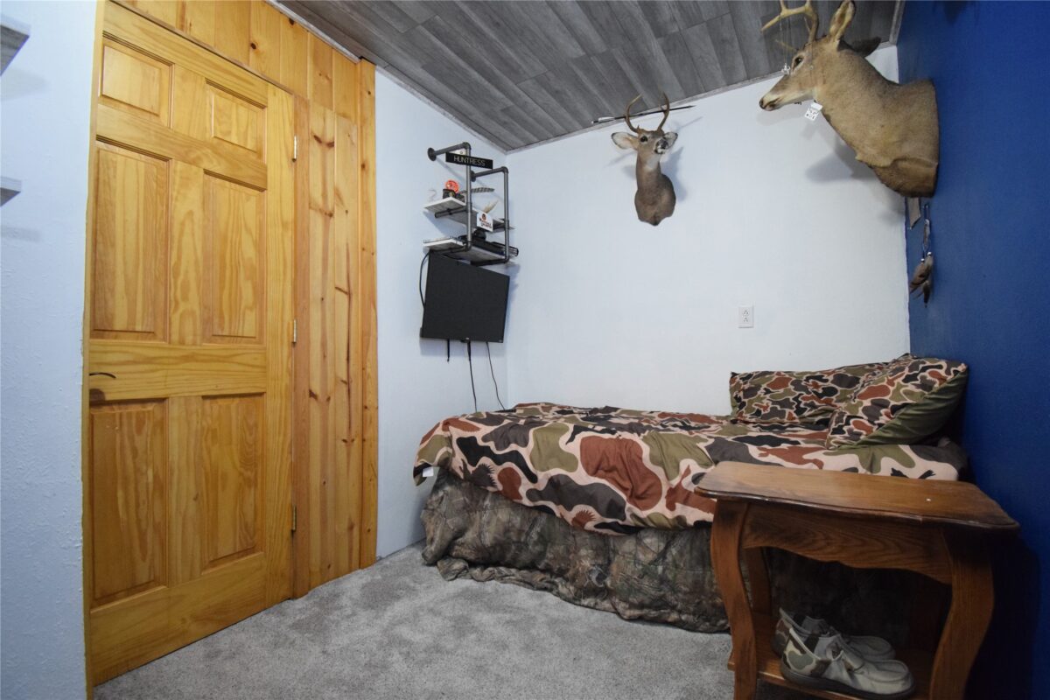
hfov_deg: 100.4
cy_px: 350
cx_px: 525
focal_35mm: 15
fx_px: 437
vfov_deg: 77.3
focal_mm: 10
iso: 3200
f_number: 4.5
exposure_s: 1/60
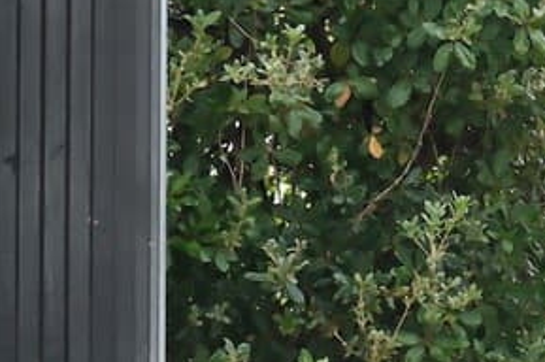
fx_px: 6714
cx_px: 1147
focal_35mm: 444
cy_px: -413
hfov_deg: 4.6
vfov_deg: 3.1
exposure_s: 1/200
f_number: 5
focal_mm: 59.6
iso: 800
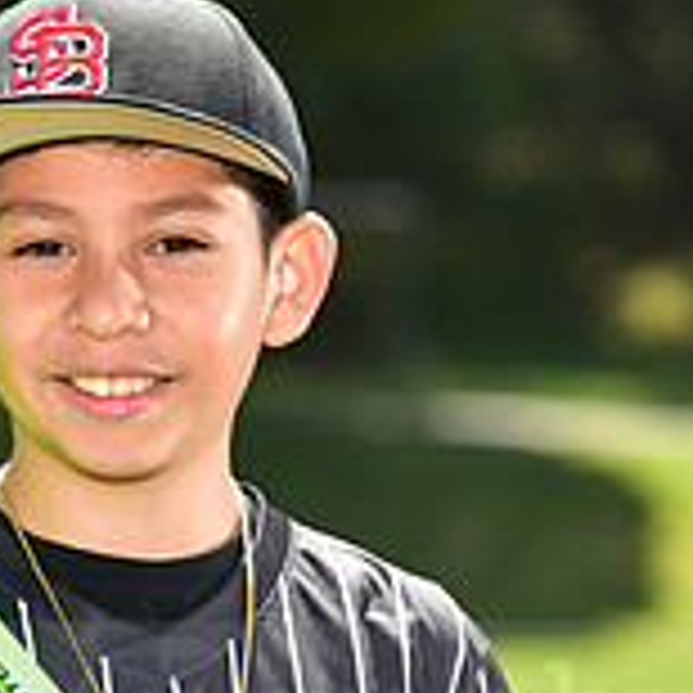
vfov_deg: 4.2
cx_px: 119
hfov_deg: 4.2
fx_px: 9422
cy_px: 684
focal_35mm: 416
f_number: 5
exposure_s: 1/250
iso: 100
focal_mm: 130
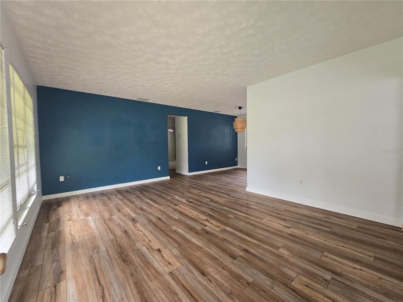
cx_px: 202
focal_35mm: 13
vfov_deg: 89.9
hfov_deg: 106.2
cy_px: 151
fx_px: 151
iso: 200
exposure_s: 1/100
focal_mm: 2.2
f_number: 2.2
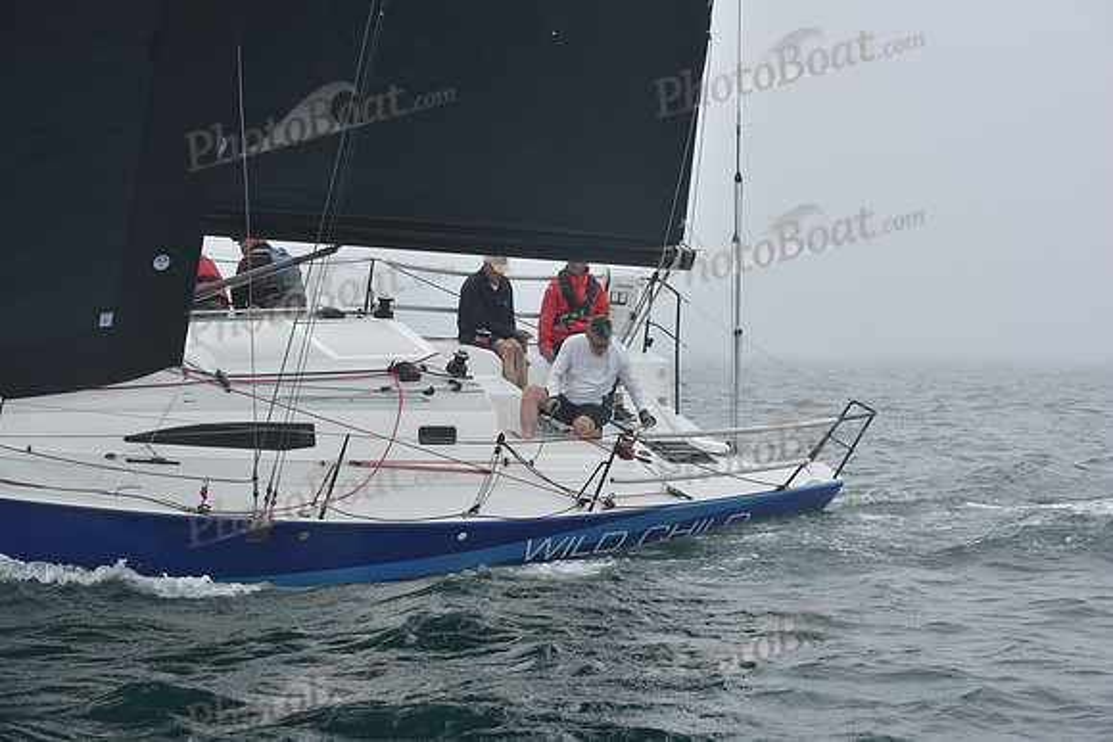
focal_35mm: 70
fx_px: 2165
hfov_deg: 28.8
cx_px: 556
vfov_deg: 19.5
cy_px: 371
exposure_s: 1/800
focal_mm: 70
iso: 250
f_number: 8
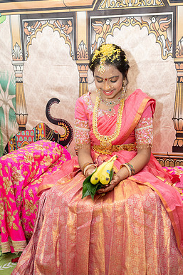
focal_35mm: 42
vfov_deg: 46.3
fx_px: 321
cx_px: 105
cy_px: 117
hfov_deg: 31.8
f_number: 4
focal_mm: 36
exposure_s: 1/160
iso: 1000
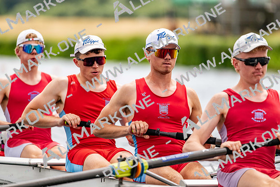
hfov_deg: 5.2
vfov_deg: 3.4
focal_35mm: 400
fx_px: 3112
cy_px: 94
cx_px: 140
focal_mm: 400
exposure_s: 1/2500
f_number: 4.5
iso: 320
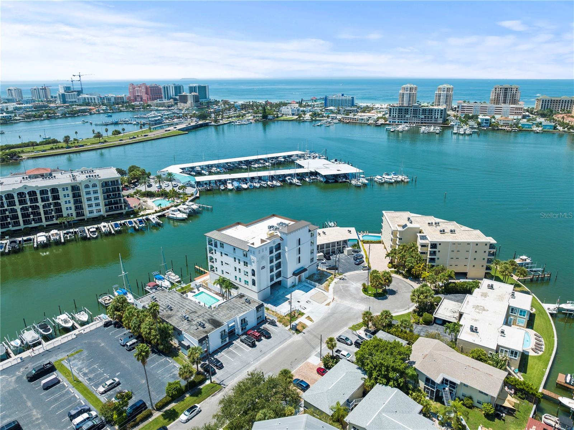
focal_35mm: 24
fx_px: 398
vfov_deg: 56.7
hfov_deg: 71.6
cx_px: 287
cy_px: 215
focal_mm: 12.29
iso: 130
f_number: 2.8
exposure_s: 1/1600
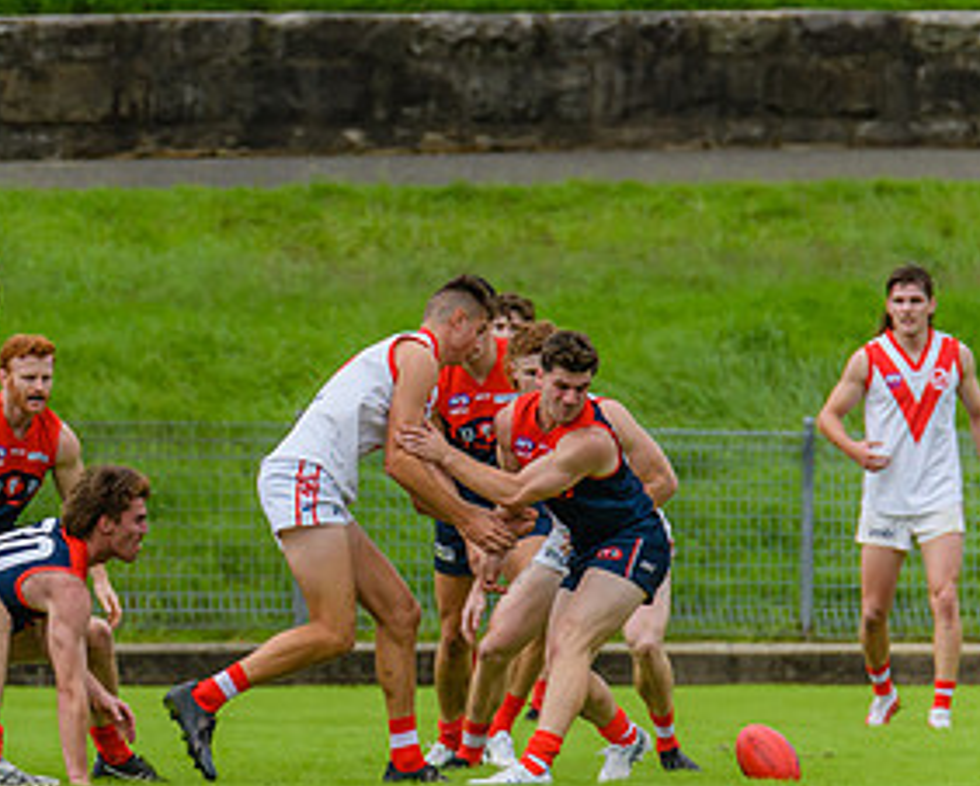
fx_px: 28560
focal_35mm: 984
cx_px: -189
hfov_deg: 2.0
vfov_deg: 1.6
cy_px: 325
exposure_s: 1/2500
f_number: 5.6
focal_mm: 420
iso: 800
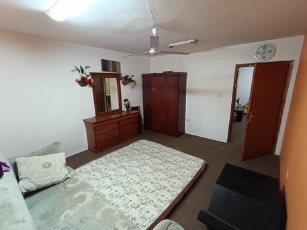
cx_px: 154
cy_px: 115
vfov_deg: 78.1
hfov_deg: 94.5
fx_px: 142
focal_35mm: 16
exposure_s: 1/17.1
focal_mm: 1.68
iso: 400
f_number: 2.2
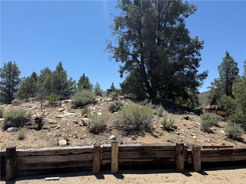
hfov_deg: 71.6
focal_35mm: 24
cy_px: 92
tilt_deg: +4.0
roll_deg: +0.2
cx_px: 123
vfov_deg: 56.8
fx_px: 171
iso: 80
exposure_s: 1/4167
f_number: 1.78
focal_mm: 6.76
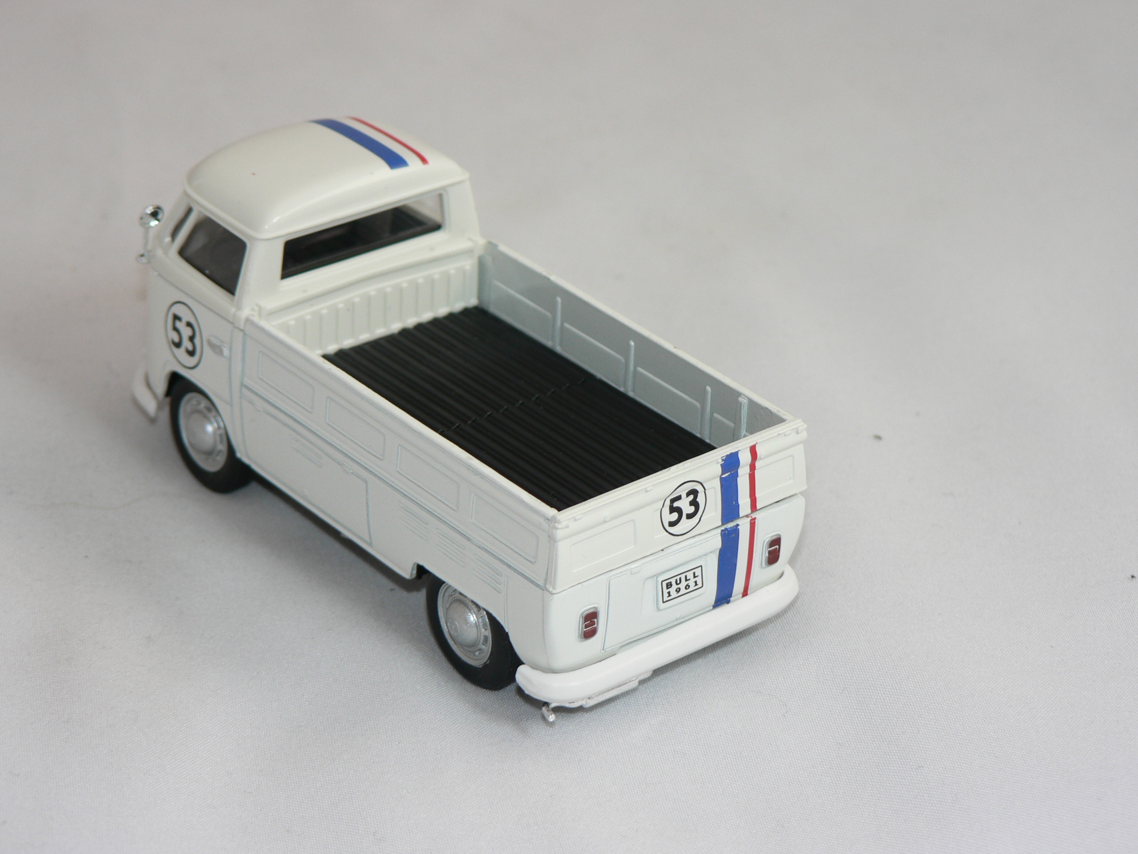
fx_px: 3353
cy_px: 427
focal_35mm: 102
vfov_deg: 14.5
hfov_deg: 19.3
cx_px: 569
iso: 80
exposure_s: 1/80
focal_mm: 16.9
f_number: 3.2
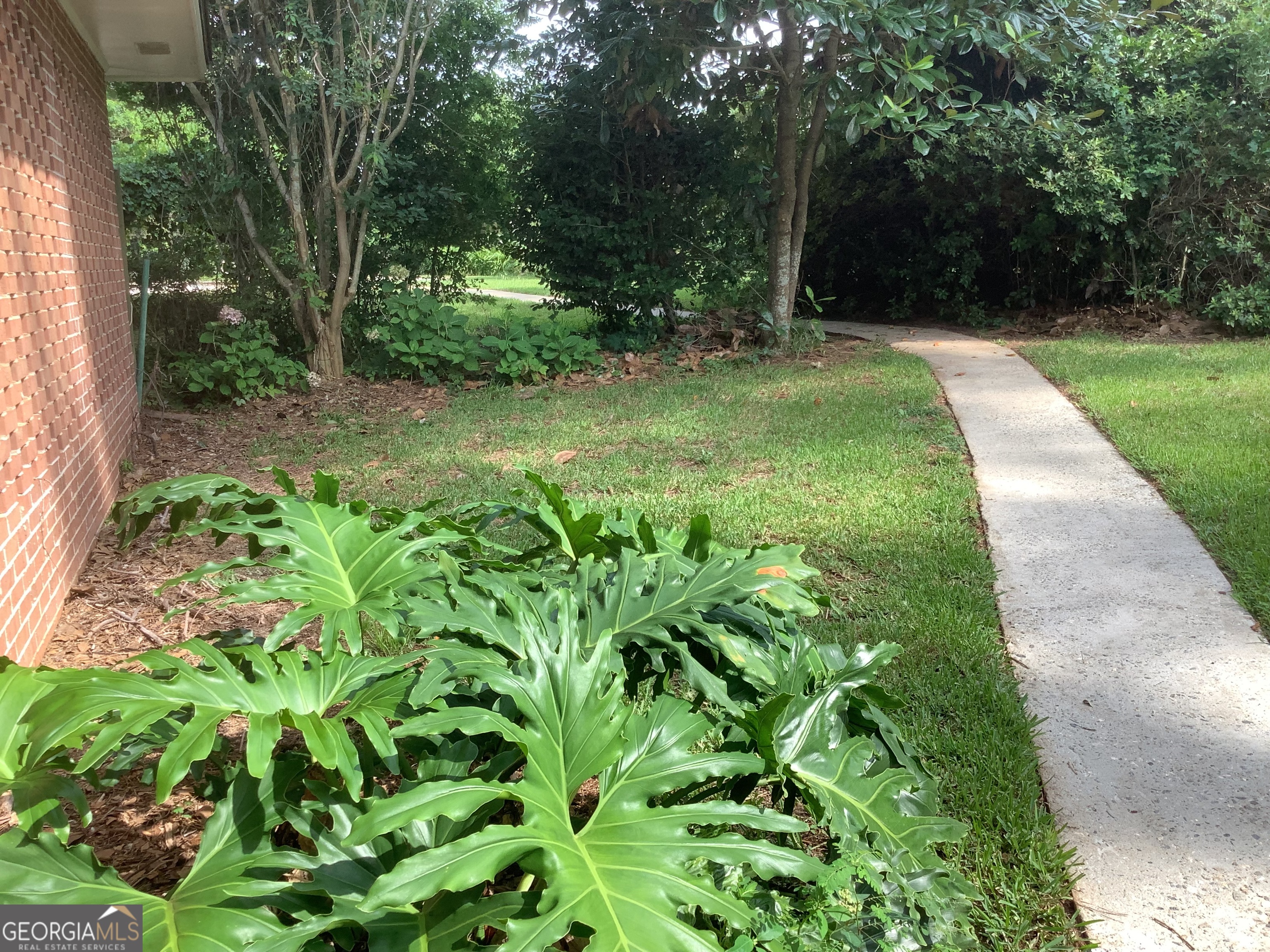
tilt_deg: -10.6
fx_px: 1137
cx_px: 635
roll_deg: +2.4
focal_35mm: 31
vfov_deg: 45.4
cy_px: 476
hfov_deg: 58.4
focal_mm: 3.3
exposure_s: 1/364
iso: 25
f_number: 2.4
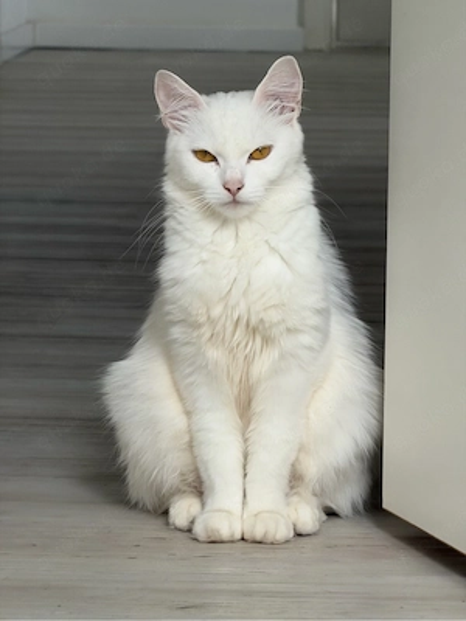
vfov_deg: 9.9
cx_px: 233
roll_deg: -1.2
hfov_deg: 7.4
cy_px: 310
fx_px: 3590
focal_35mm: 200
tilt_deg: -7.7
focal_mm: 16.89
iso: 100
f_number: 2.8
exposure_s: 1/121
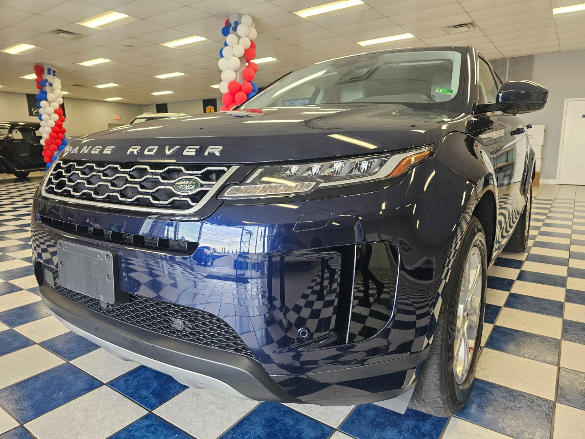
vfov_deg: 58.9
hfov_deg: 73.9
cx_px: 292
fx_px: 389
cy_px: 220
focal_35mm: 23
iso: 160
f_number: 1.7
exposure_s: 1/120
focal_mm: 6.3
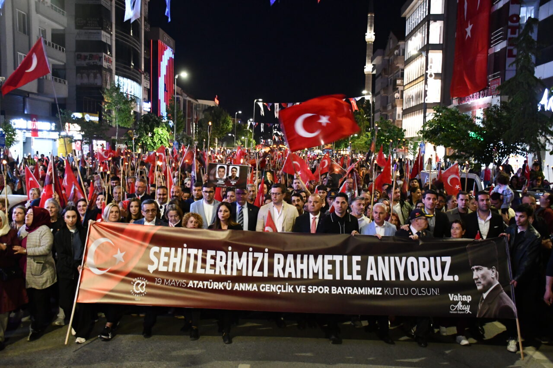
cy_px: 184
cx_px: 276
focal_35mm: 36
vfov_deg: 36.9
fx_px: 553
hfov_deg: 53.1
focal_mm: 24
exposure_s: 1/60
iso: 5600
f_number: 3.8
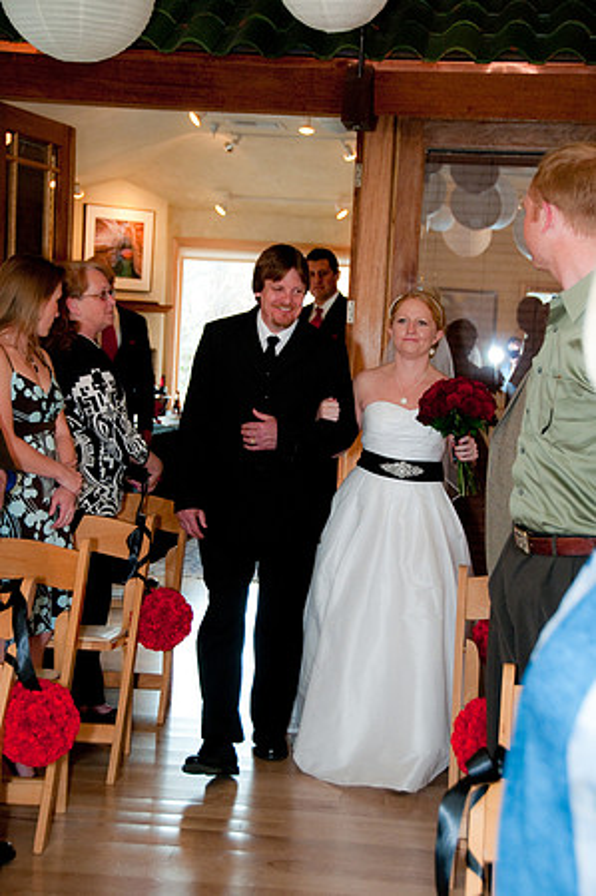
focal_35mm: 75
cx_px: 298
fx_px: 1867
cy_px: 448
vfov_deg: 27.0
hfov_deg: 18.1
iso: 400
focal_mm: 50
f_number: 4.8
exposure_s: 1/60
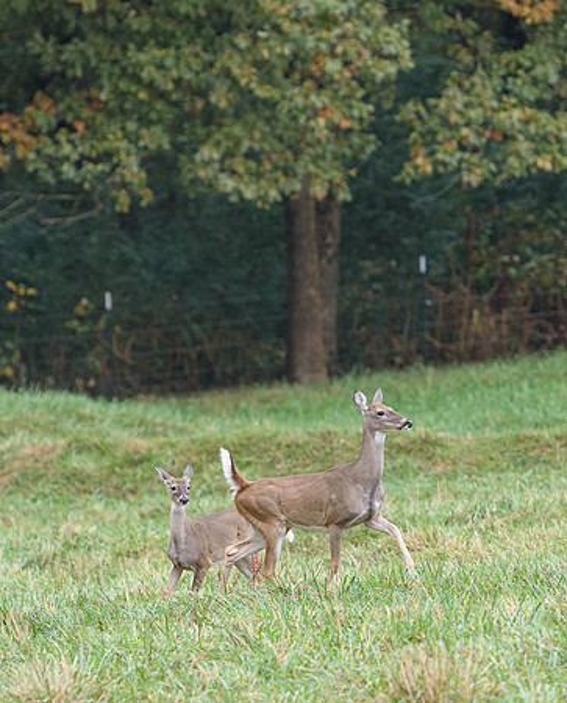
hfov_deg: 2.6
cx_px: 371
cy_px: 411
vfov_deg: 3.2
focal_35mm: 605
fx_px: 12623
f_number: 4
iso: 560
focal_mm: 185
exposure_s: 1/500
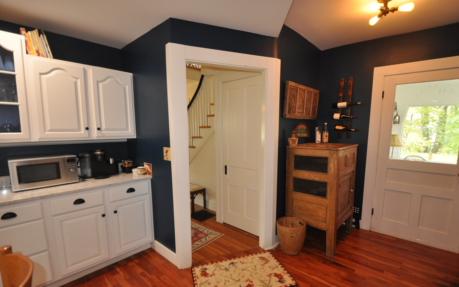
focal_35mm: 16
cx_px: 240
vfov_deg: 71.2
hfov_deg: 97.7
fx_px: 200
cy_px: 151
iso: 800
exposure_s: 1/60
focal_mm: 10
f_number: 3.5
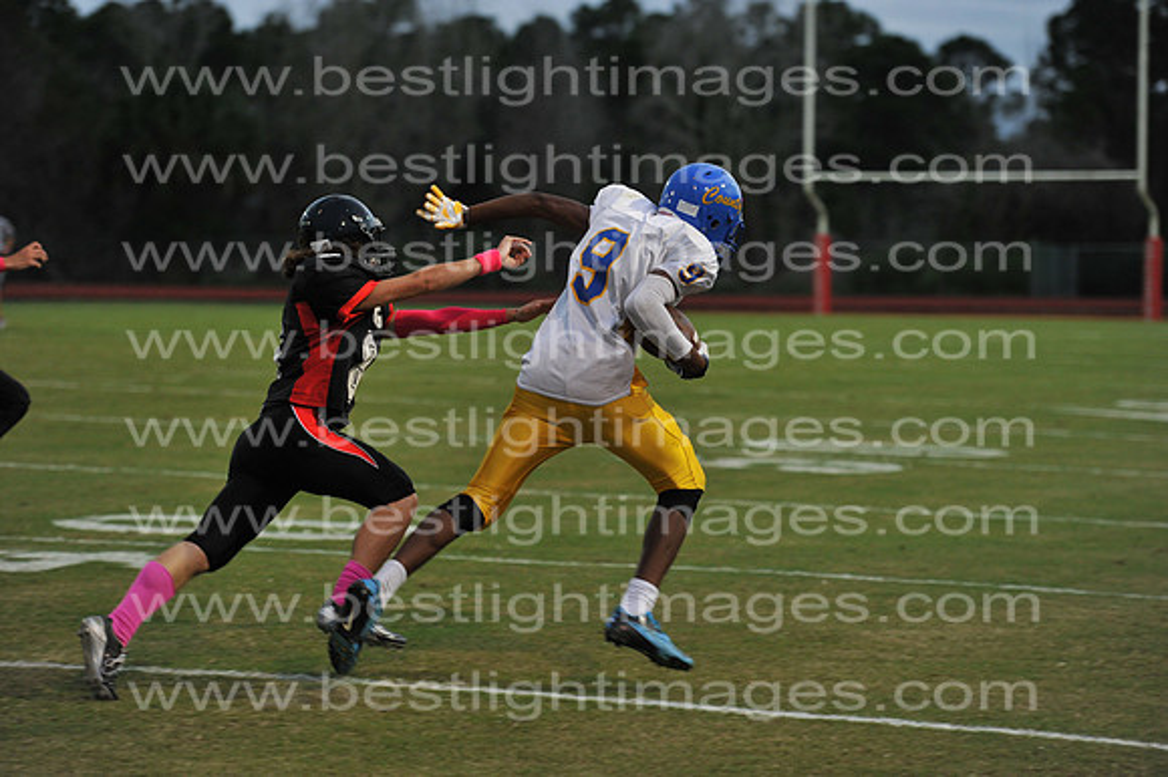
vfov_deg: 11.2
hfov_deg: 16.8
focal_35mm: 122
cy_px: 388
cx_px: 584
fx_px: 3956
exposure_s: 1/400
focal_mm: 122
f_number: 3.2
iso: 1600
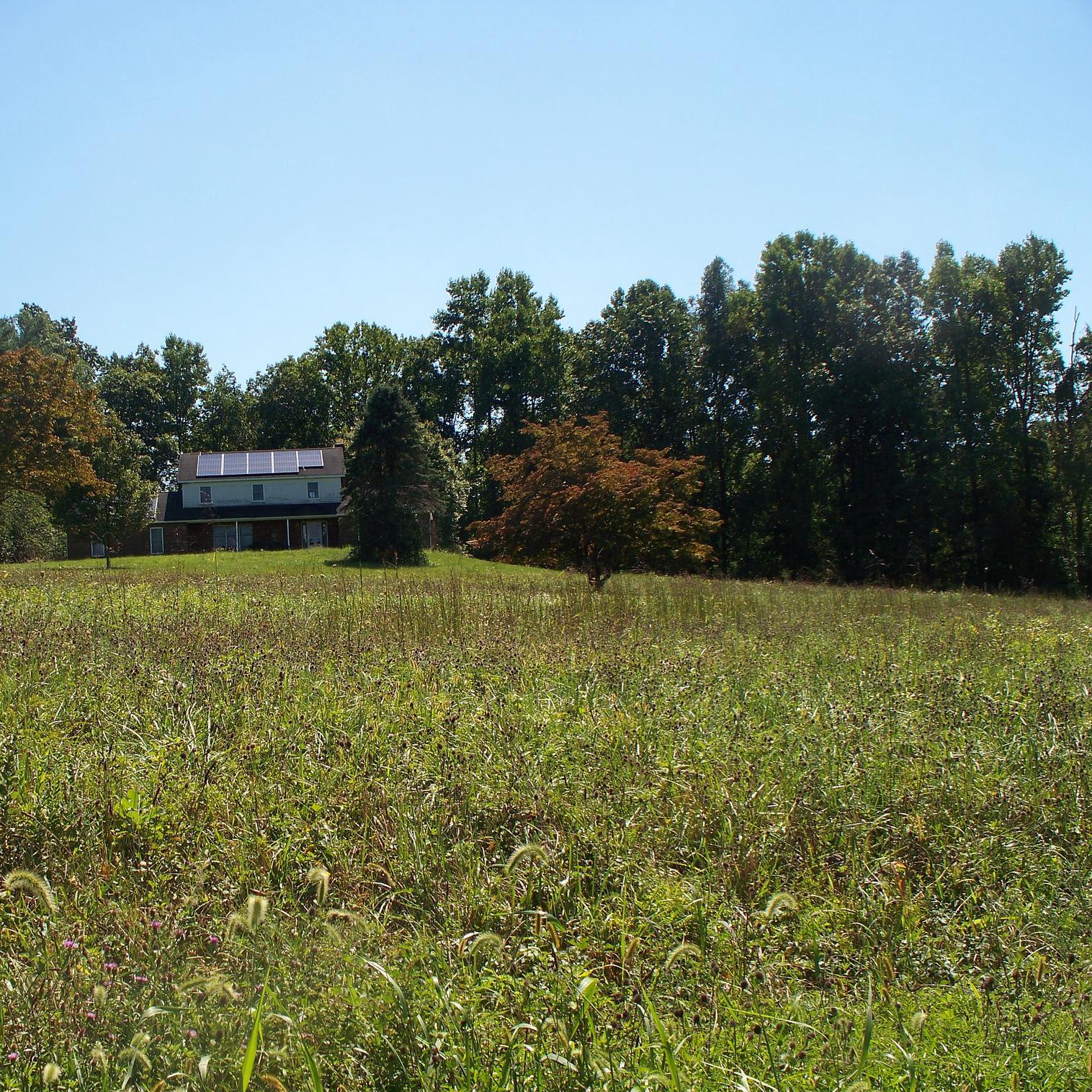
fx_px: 1535
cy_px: 547
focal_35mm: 43
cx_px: 363
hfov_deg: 38.7
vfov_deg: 39.2
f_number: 5
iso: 64
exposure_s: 1/320
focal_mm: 7.54
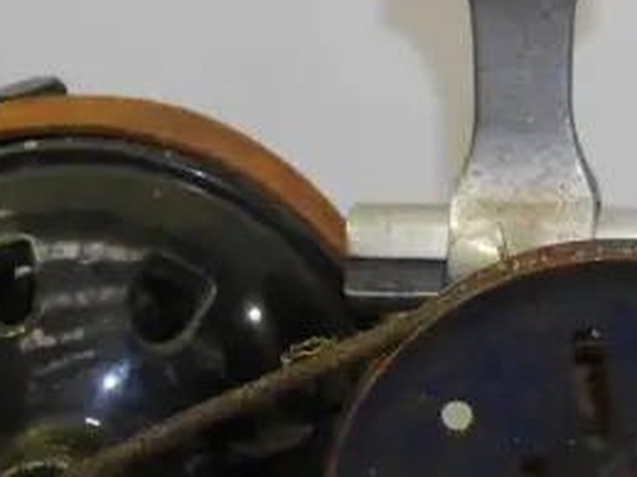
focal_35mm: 174
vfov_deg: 8.5
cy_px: 400
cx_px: 792
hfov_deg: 11.1
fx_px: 3200
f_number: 4.9
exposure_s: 1/200
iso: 3200
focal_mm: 22
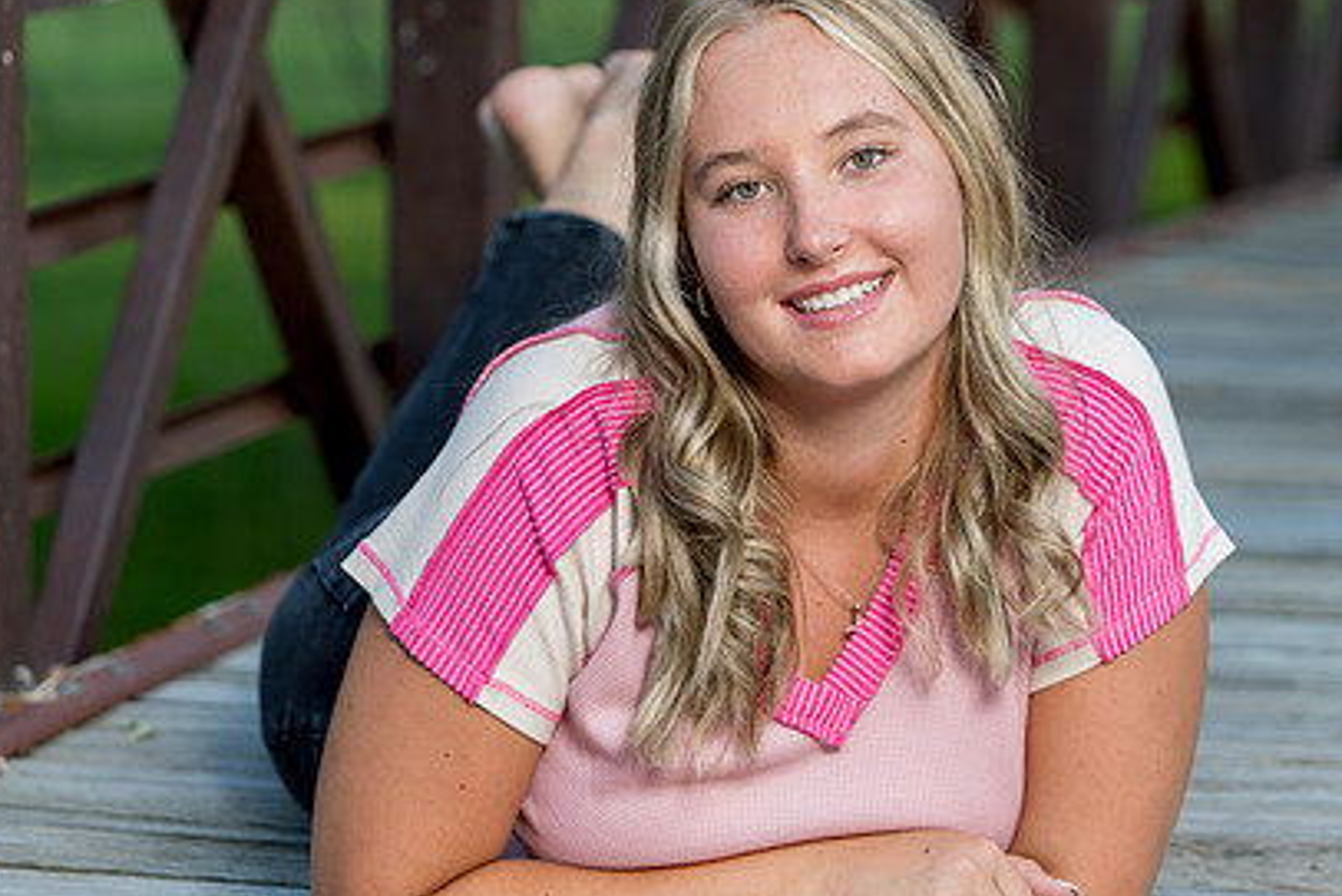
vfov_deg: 8.7
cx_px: 754
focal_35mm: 157
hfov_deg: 13.1
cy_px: 488
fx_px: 5854
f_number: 3.5
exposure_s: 1/160
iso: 100
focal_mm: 110
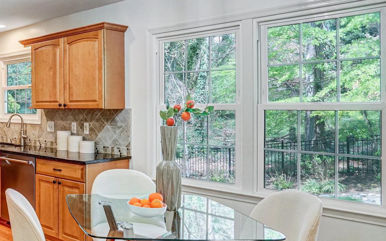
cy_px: 107
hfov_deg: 45.3
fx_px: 379
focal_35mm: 36
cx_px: -3
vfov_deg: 35.3
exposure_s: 1/60
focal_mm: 16
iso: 1250
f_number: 8
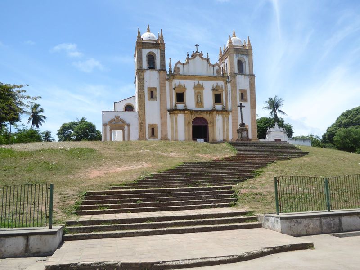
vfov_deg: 44.2
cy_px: 135
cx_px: 180
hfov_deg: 56.8
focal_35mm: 32
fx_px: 333
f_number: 3.5
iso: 80
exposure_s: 1/800
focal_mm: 5.4
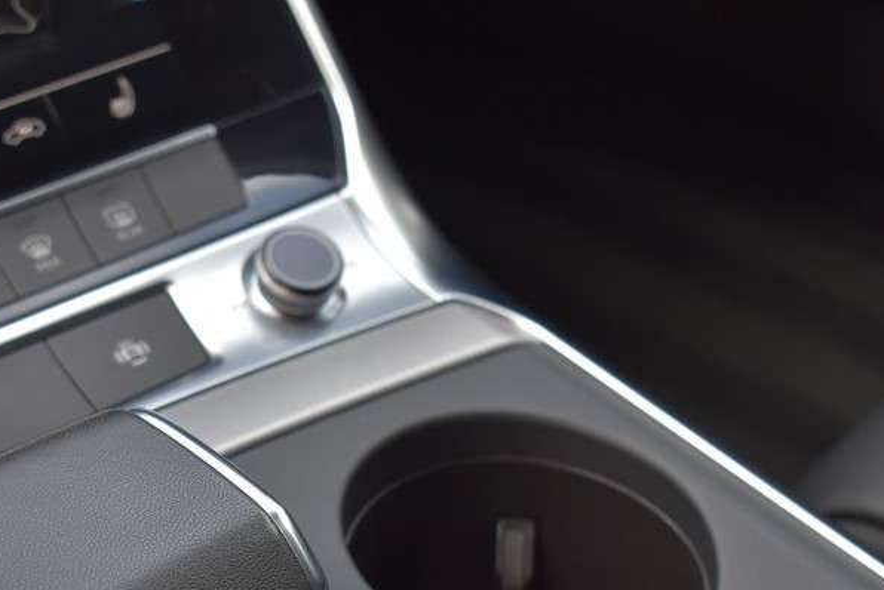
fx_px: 2407
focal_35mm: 98
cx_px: 191
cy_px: 482
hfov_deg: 20.6
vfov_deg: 13.9
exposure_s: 1/160
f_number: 6.3
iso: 400
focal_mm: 38
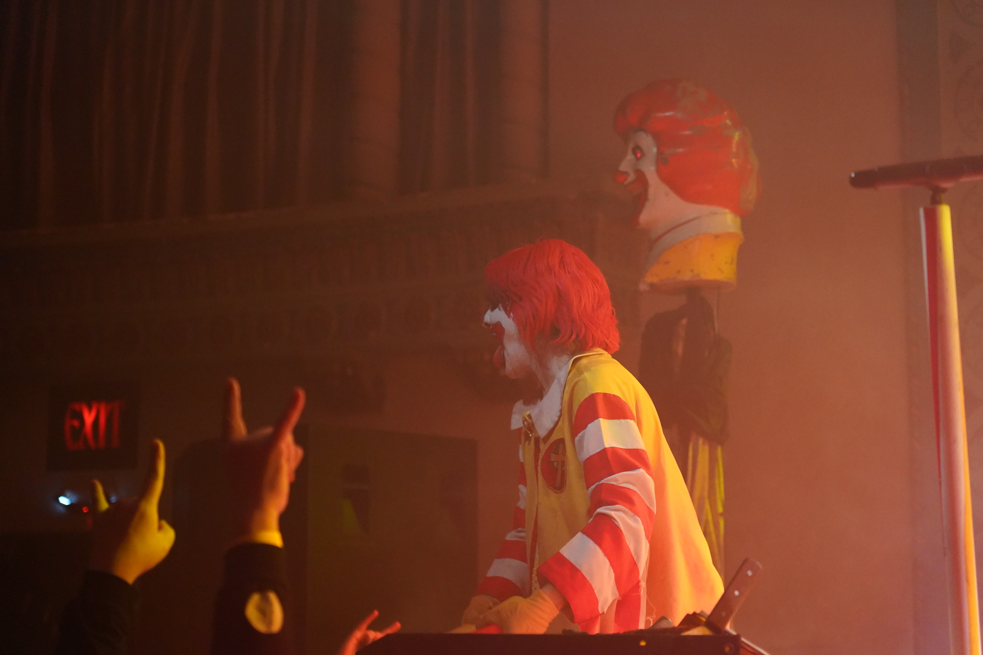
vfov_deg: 14.7
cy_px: 328
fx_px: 2539
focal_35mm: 93
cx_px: 492
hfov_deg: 21.9
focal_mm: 93
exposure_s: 1/160
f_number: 4
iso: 8000
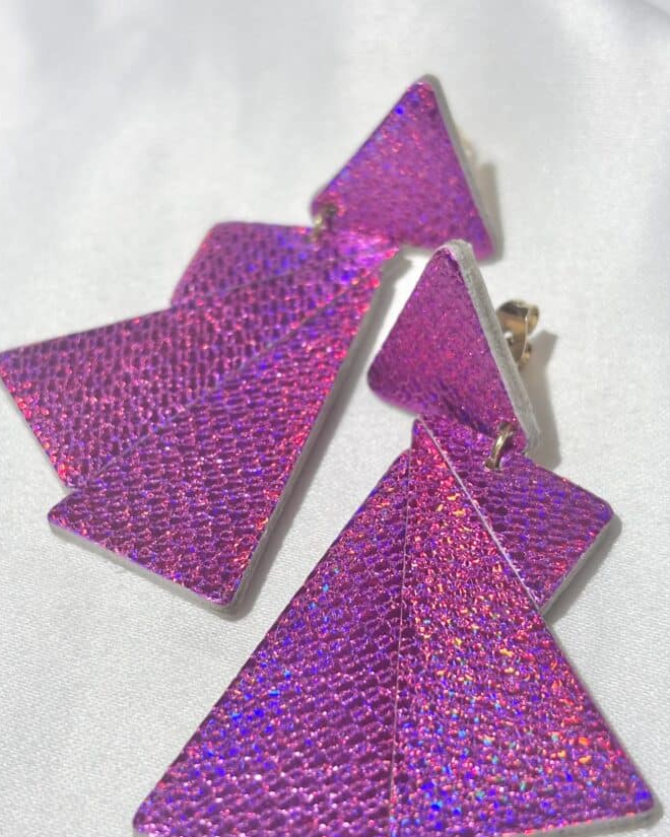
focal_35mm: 63
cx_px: 334
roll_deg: +11.1
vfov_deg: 30.0
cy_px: 455
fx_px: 1562
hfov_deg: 24.2
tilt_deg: -41.8
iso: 32
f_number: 1.6
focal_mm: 5.96
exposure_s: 1/236
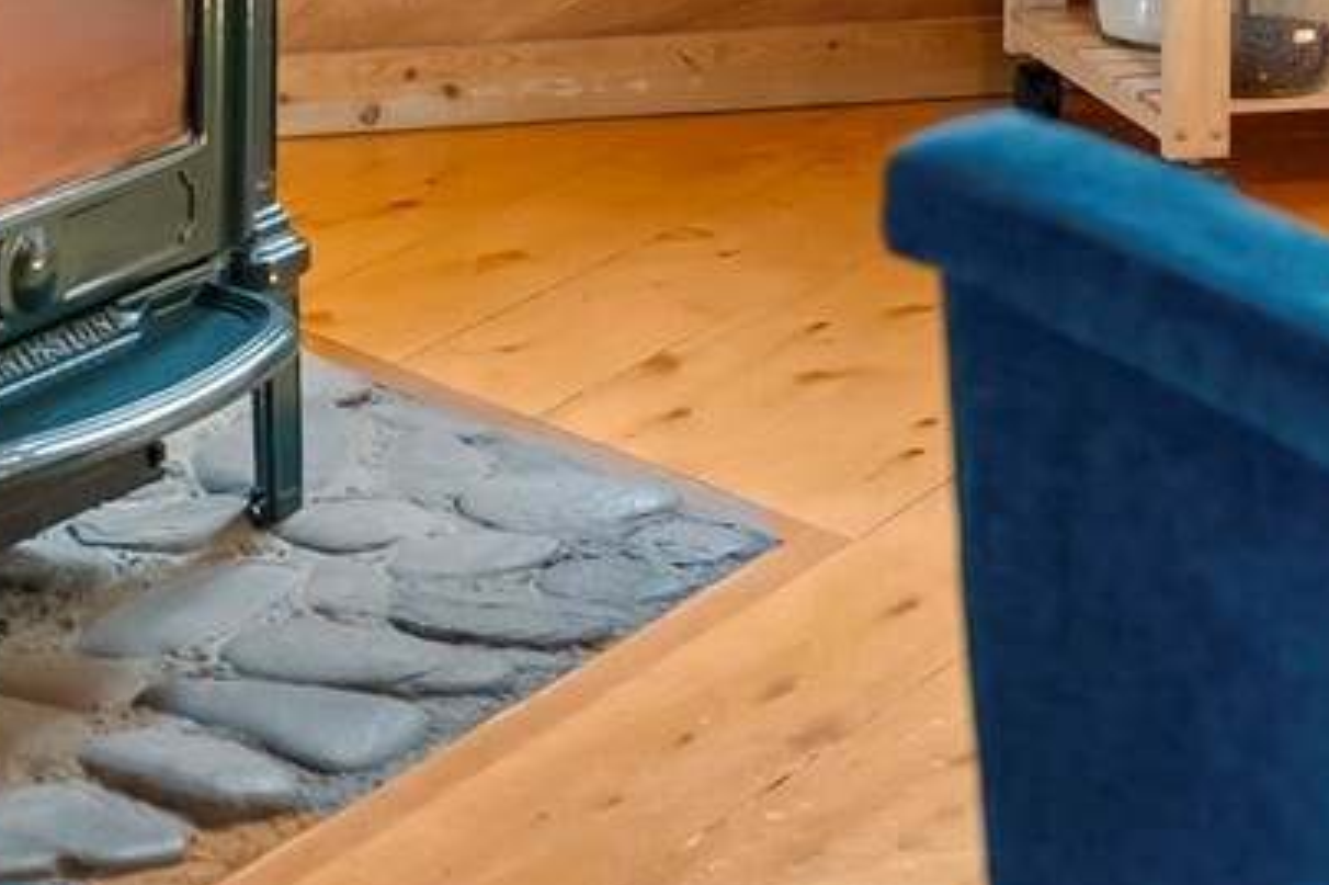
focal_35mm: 129
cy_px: -888
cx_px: 791
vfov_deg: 9.8
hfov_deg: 15.8
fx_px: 4773
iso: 400
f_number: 2.8
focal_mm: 30.8
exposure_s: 1/10
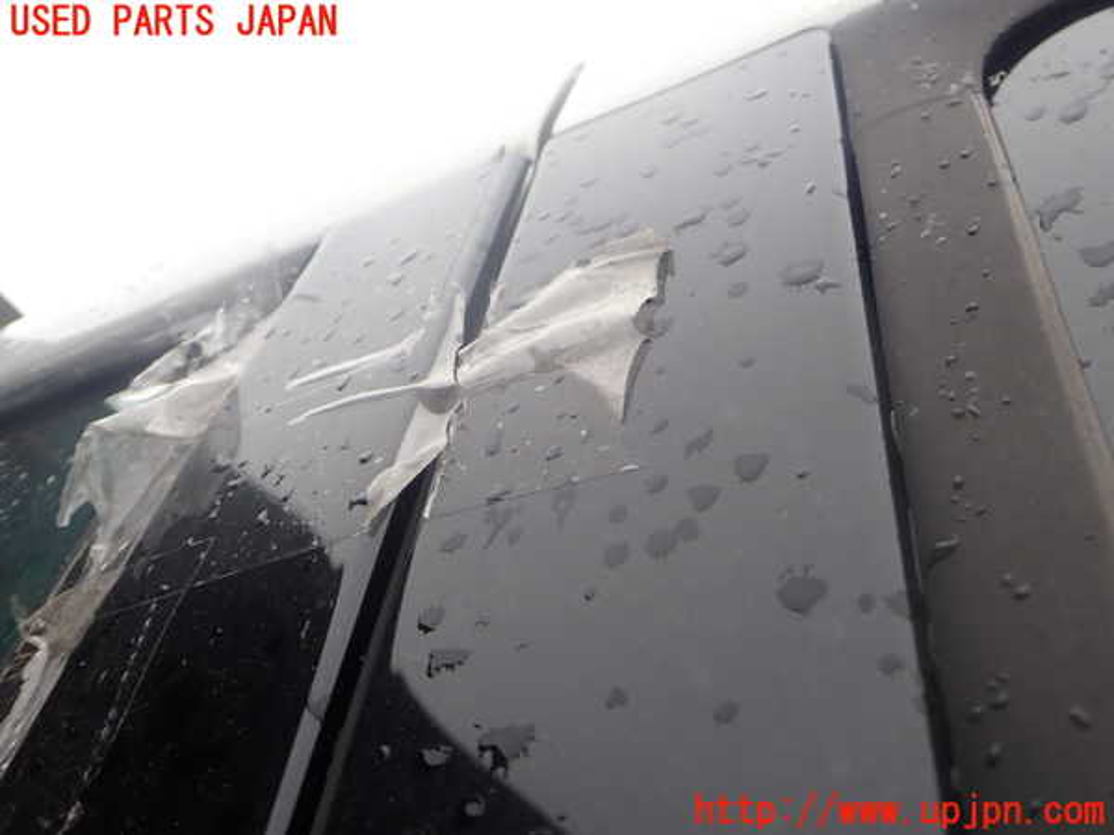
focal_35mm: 30
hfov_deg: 60.0
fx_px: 965
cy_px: 418
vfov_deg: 46.8
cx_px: 557
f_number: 3.2
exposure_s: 1/125
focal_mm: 5.4
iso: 100
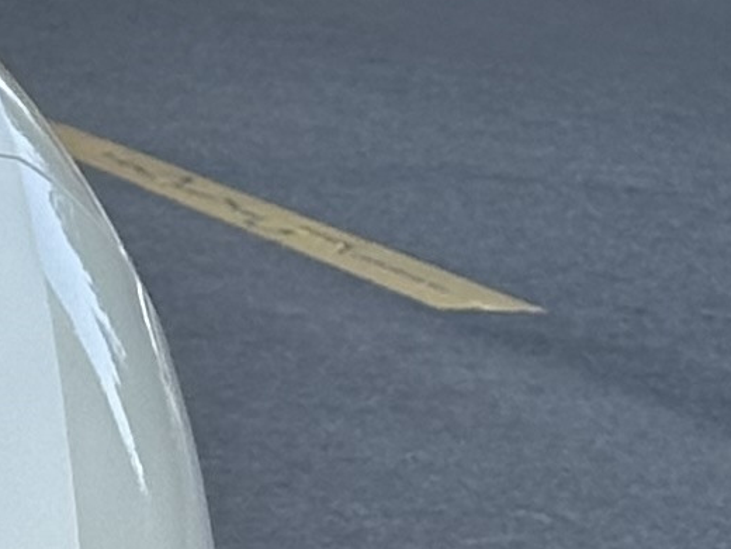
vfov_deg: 4.0
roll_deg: -2.3
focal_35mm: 372
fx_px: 7856
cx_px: -1670
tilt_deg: -8.4
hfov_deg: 5.0
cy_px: 351
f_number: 1.78
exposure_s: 1/1639
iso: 64
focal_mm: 6.86
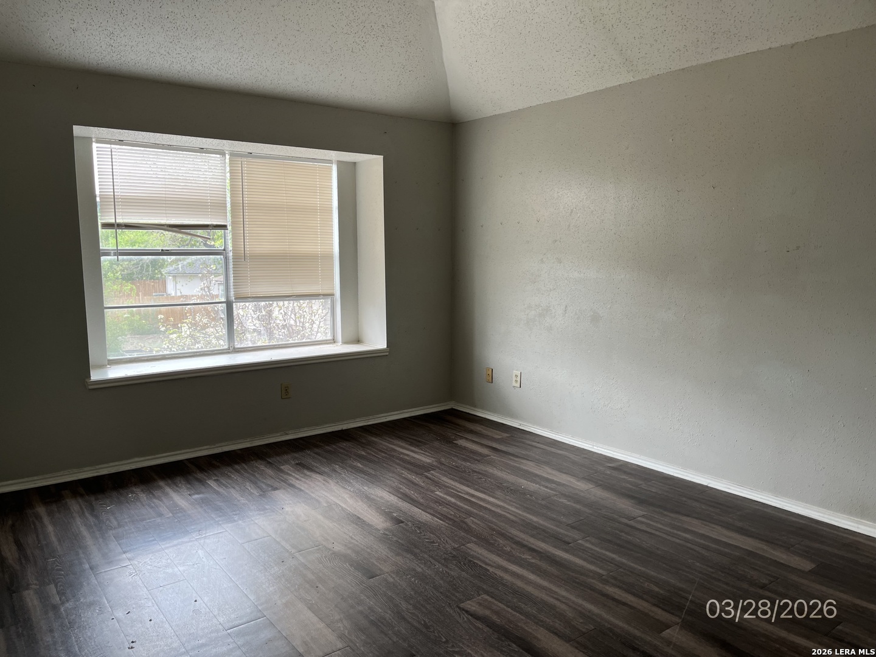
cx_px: 438
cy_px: 328
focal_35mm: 26
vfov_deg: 53.1
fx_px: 658
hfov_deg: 67.3
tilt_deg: -7.8
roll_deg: -0.3
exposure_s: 1/133
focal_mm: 5.1
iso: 40
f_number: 1.6
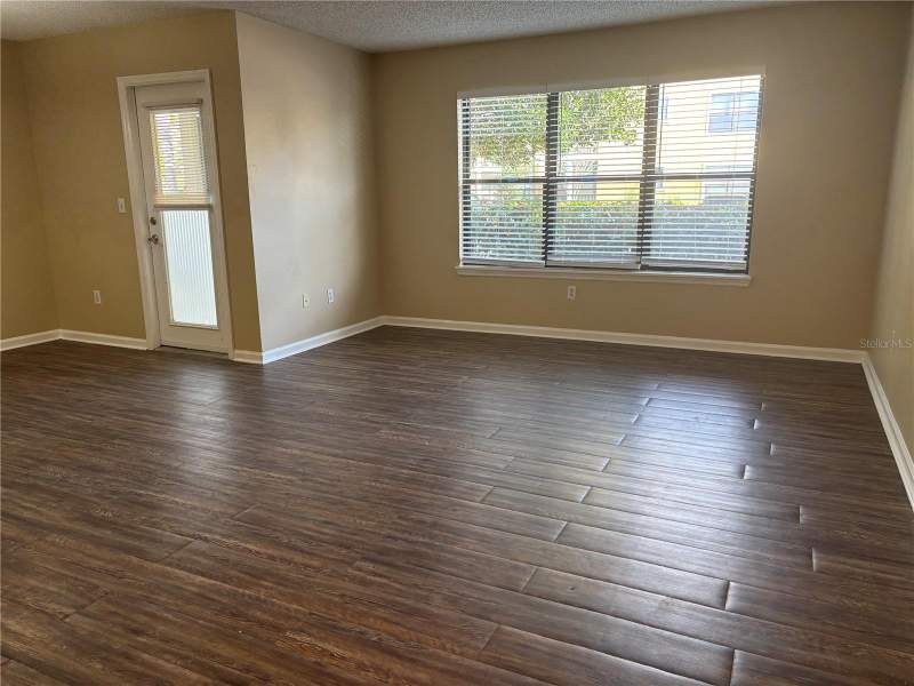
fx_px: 687
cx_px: 457
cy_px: 343
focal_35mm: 26
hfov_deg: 67.3
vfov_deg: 53.1
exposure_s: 1/120
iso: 100
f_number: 1.6
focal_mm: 5.96
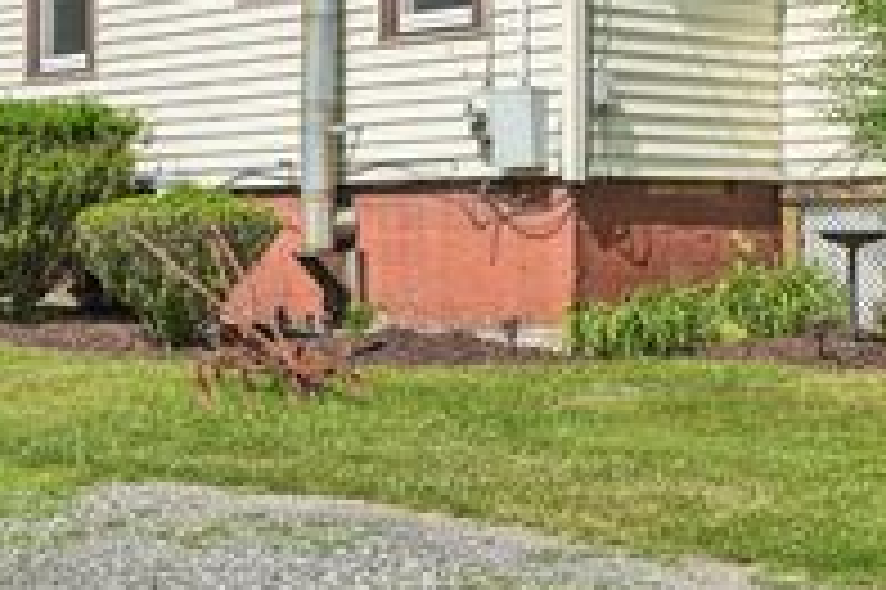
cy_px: -137
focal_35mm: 89
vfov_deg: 14.8
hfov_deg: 22.8
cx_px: 607
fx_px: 2189
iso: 100
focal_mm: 35
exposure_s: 1/320
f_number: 9
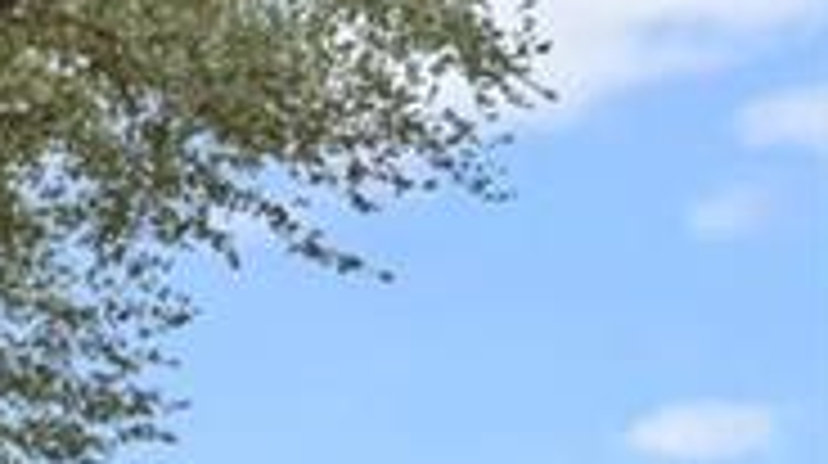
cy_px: 1176
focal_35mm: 105
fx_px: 2303
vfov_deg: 9.9
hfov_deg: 12.4
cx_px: -1462
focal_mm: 18
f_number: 9
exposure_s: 1/50
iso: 200
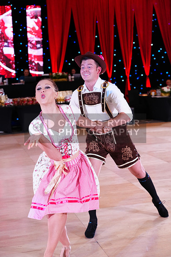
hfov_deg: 22.3
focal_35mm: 61
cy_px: 128
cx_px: 86
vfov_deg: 32.9
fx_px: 434
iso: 2500
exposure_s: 1/250
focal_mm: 61
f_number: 4
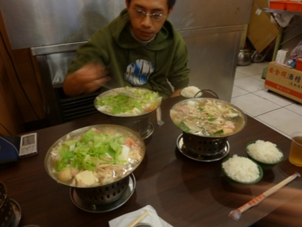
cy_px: 114
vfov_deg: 54.9
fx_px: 218
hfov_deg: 69.4
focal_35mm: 25
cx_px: 151
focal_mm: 4.1
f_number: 3.3
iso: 80
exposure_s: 1/4
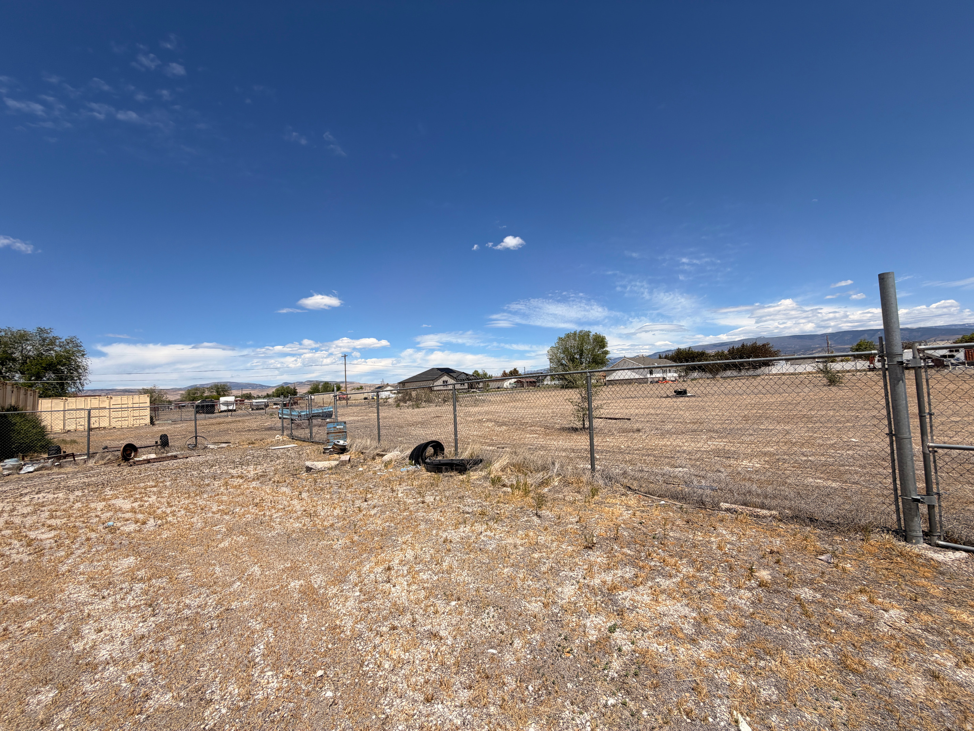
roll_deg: +1.6
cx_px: 487
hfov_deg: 102.1
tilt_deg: +3.4
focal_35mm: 14
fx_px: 394
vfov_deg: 85.7
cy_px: 366
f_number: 2.2
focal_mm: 2.22
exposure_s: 1/1368
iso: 20
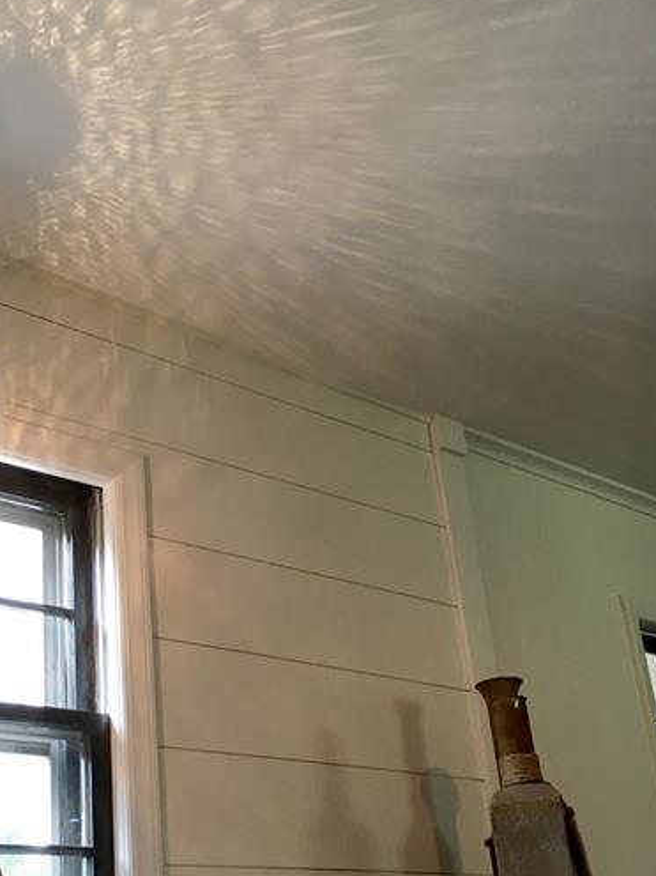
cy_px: 568
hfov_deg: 32.0
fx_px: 1138
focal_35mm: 45
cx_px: 239
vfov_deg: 41.7
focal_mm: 4.15
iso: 32
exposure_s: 1/30
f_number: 2.2
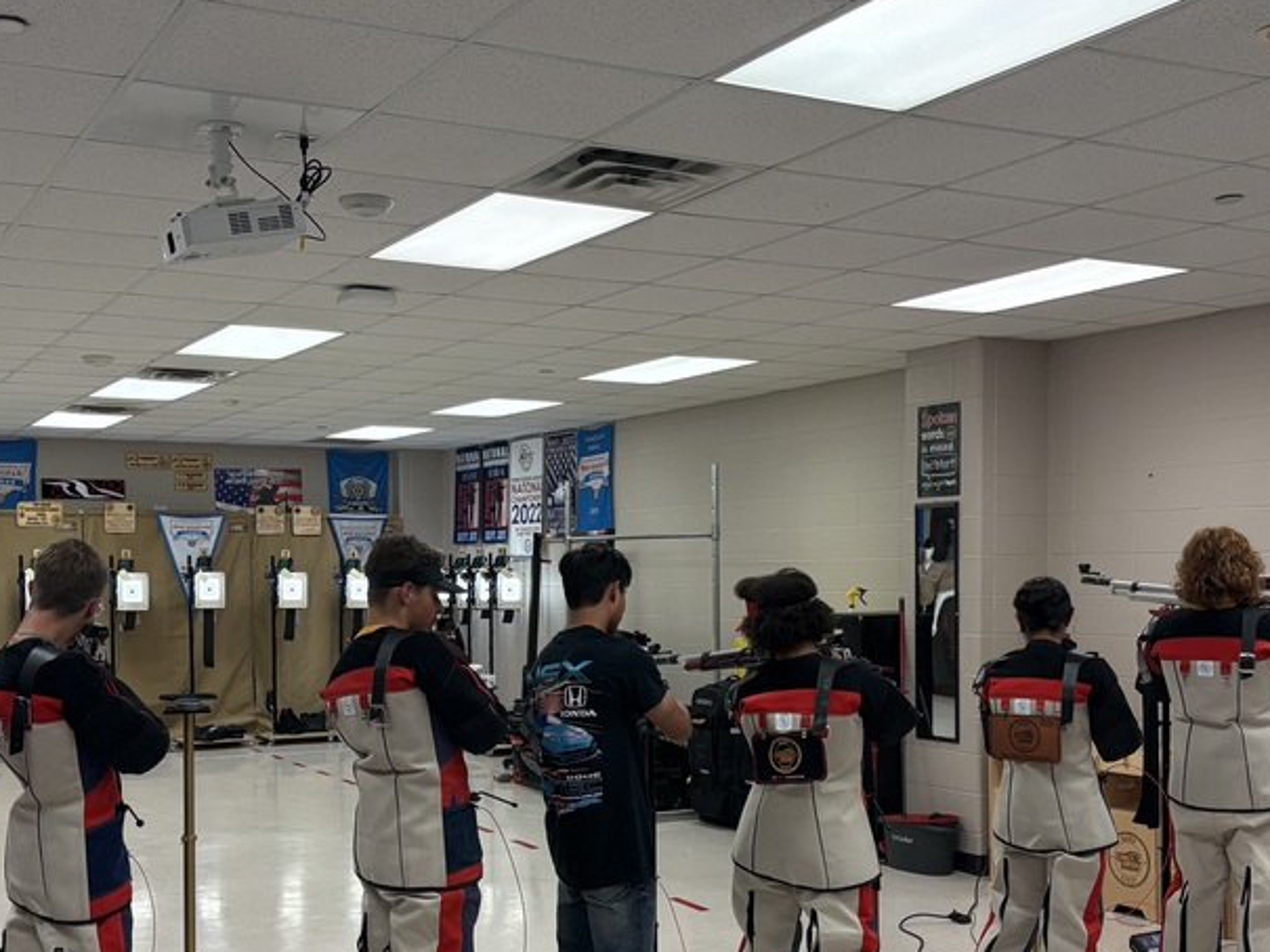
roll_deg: +0.2
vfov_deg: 32.6
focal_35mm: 44
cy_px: 627
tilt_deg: -2.8
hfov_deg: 42.9
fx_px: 1615
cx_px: 611
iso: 125
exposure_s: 1/154
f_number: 1.6
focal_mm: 5.96
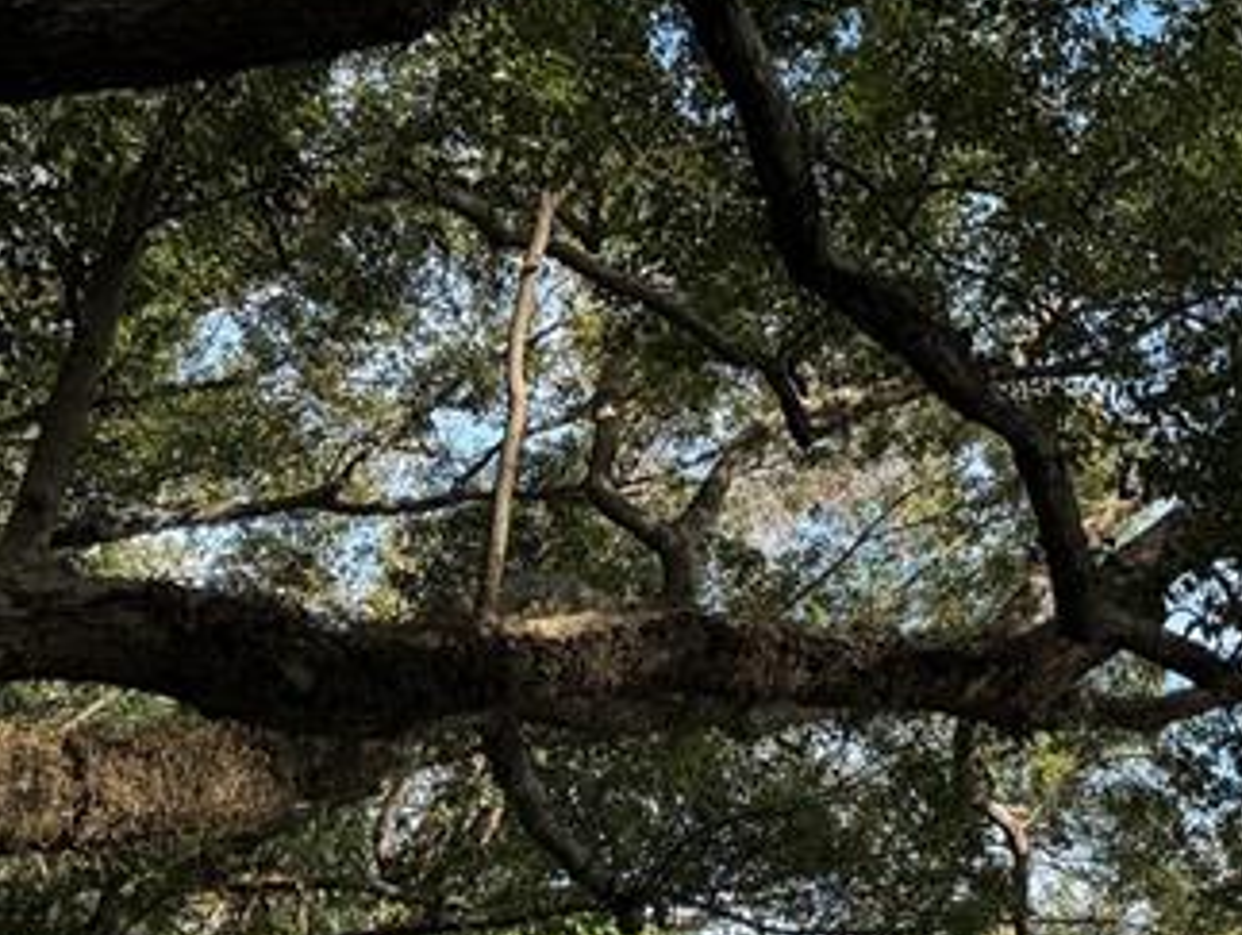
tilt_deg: +14.1
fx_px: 2730
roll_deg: +1.0
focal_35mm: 76
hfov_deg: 22.0
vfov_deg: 19.4
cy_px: 562
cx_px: 1780
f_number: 1.78
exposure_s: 1/2331
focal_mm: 6.76
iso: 80
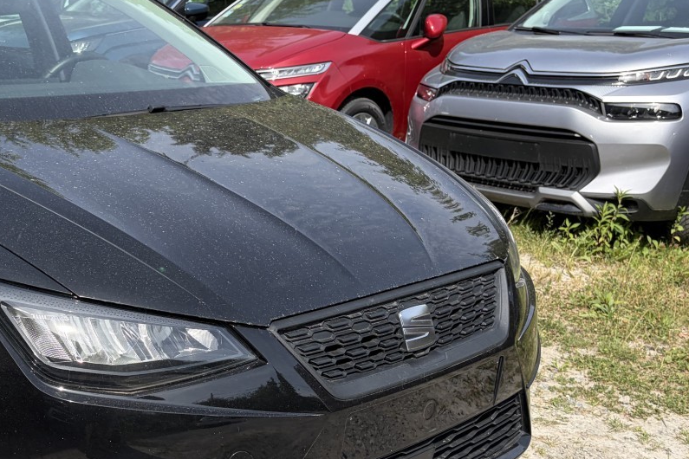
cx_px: 120
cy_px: 306
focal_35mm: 49
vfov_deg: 27.4
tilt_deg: -15.3
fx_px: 938
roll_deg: +0.2
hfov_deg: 38.5
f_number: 1.6
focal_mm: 5.96
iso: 50
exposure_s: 1/1799
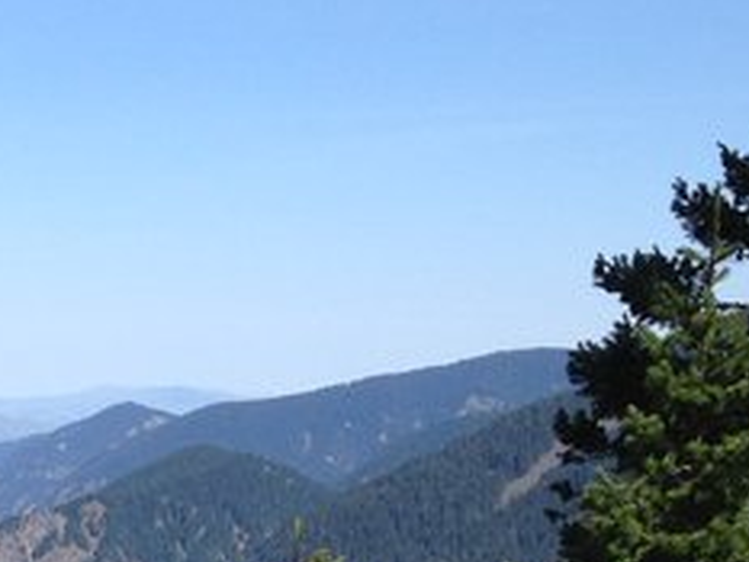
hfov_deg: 15.8
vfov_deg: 11.8
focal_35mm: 120
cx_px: -125
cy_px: 851
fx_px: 2598
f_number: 2.4
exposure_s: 1/1284
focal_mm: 4.28
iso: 64
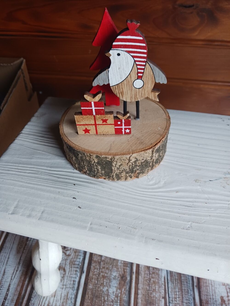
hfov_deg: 51.4
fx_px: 239
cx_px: 115
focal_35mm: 27
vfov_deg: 65.3
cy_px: 153
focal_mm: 4
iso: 160
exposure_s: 1/50
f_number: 1.8
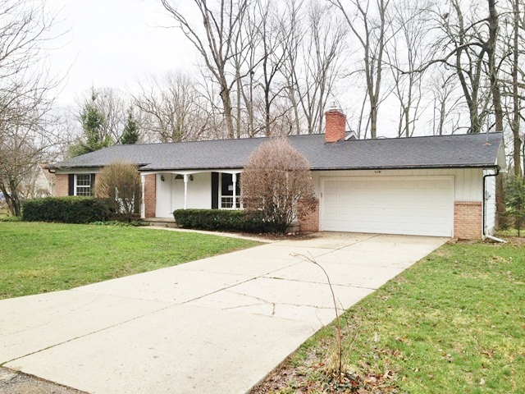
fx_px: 531
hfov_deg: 52.6
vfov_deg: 40.7
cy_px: 197
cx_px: 262
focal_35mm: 35
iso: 50
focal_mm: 4.28
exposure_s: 1/375
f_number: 2.4
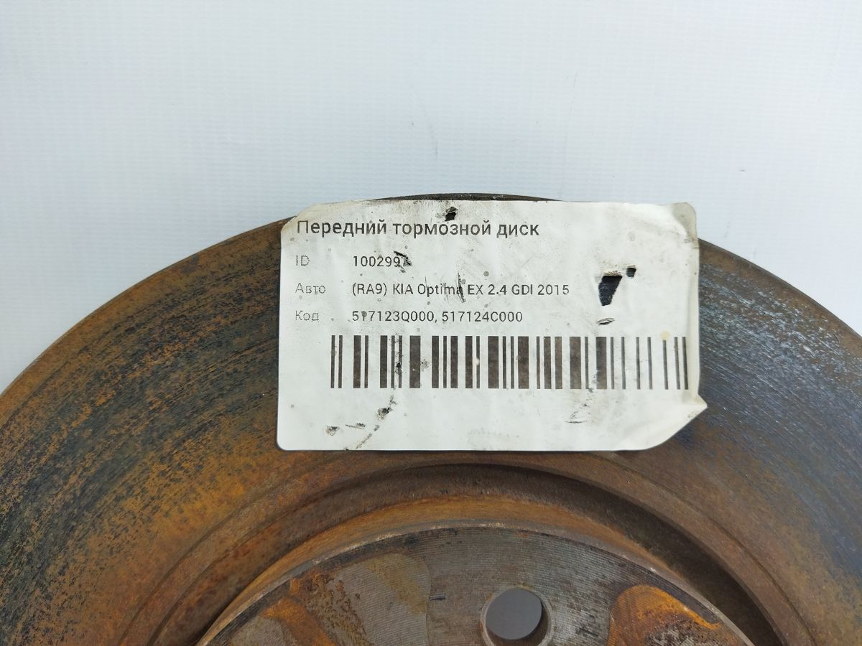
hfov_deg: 65.3
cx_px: 431
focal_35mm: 27
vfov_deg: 51.4
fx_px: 672
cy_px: 323
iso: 104
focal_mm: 4.71
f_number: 1.79
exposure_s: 1/100
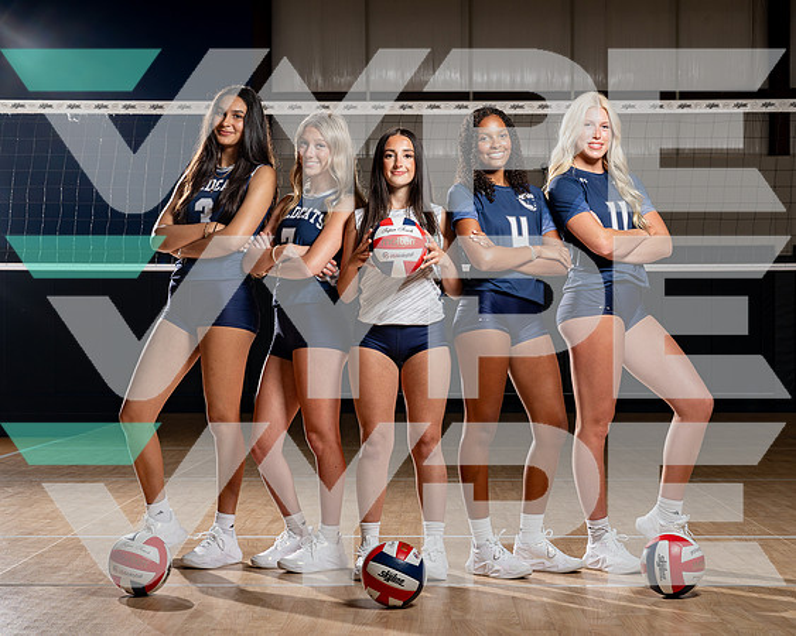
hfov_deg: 24.9
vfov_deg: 20.0
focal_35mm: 77
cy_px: 318
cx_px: 398
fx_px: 1803
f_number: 8
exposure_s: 1/250
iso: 100
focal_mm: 68
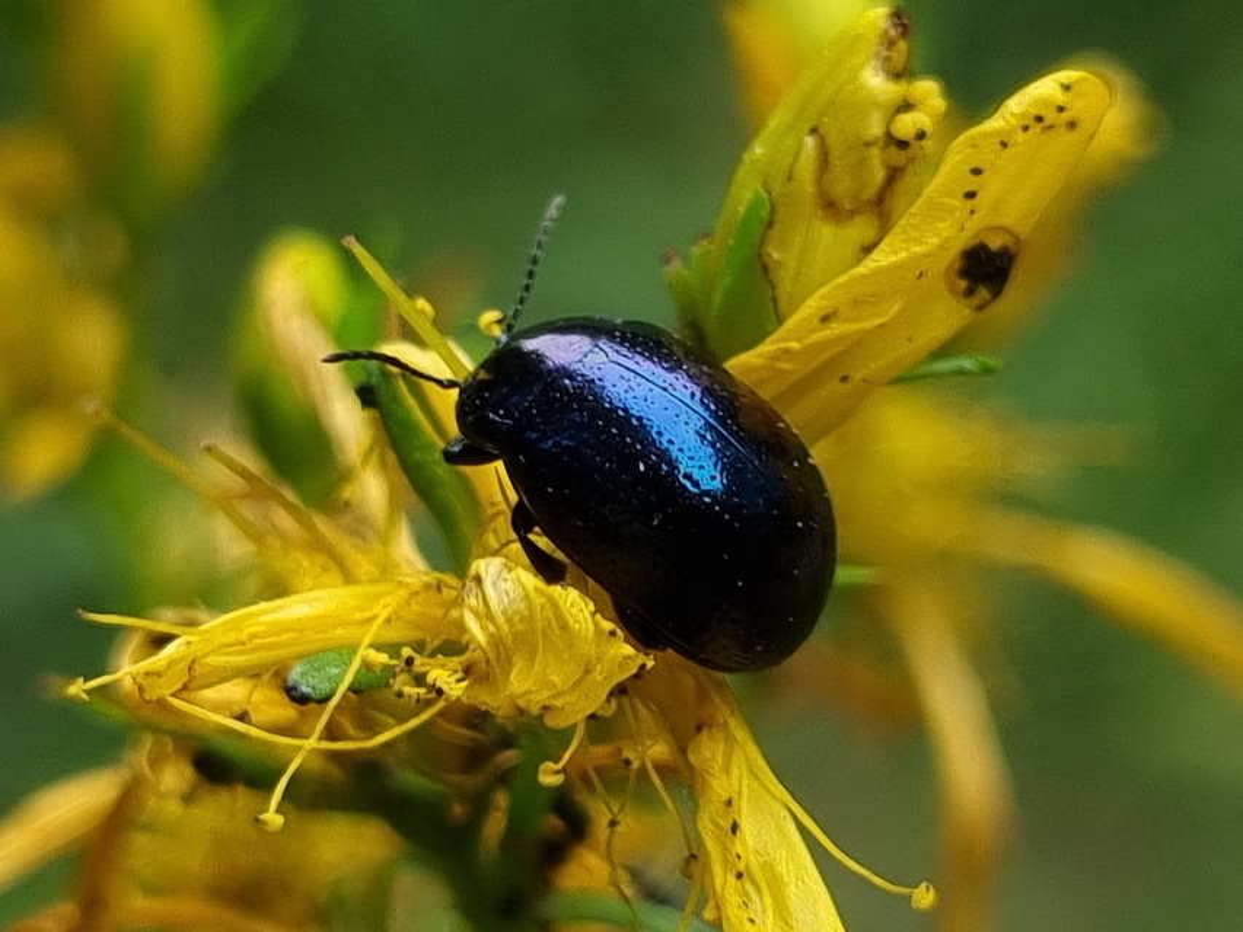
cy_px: 466
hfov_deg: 67.3
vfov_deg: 53.1
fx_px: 934
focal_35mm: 26
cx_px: 622
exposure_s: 1/100
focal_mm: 5.4
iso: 50
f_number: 1.8
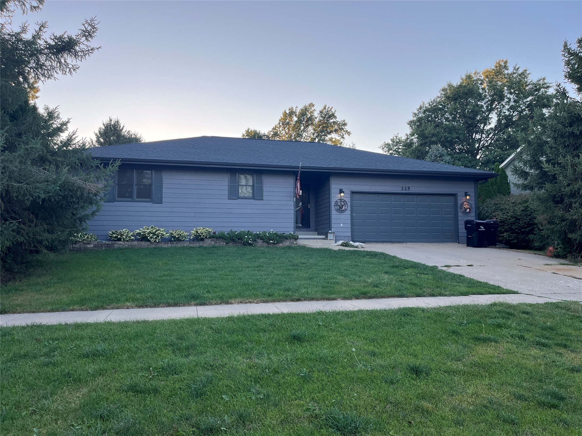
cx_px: 291
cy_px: 218
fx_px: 437
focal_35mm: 26
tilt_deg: +3.1
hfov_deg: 67.3
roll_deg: -0.1
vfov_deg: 53.1
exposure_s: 1/437
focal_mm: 5.1
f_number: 1.6
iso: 50
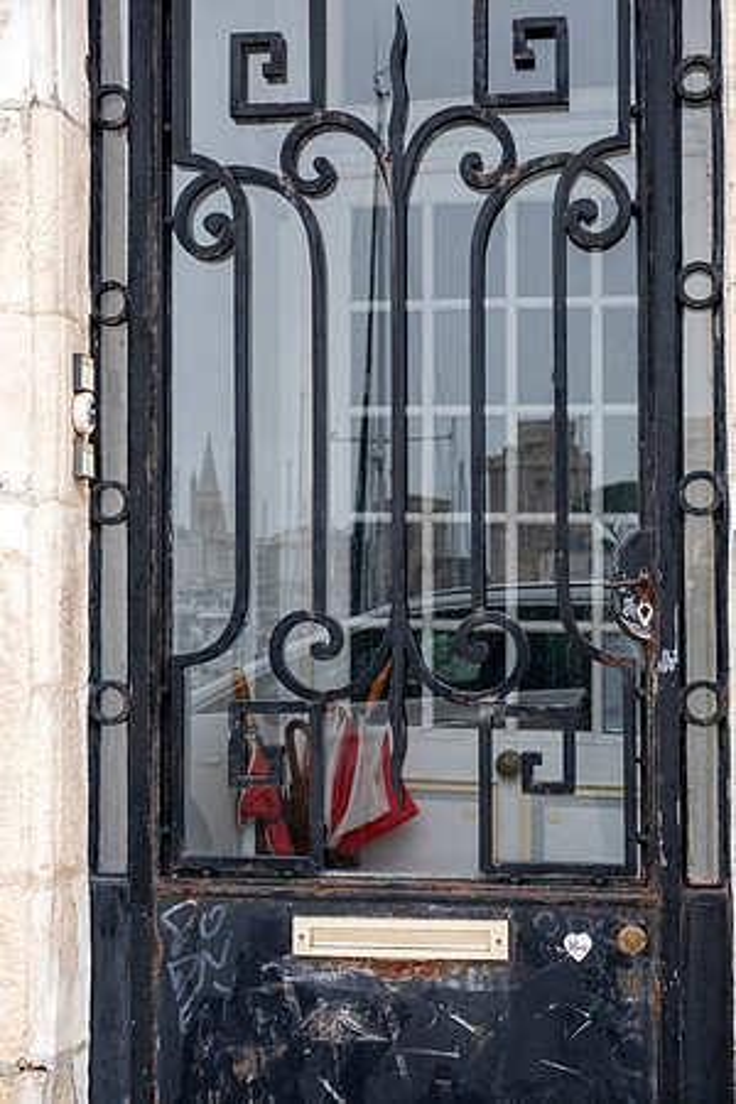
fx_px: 1656
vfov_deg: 36.9
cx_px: 368
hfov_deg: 25.1
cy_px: 552
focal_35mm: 54
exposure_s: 1/200
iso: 800
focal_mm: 35.8
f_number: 4.5
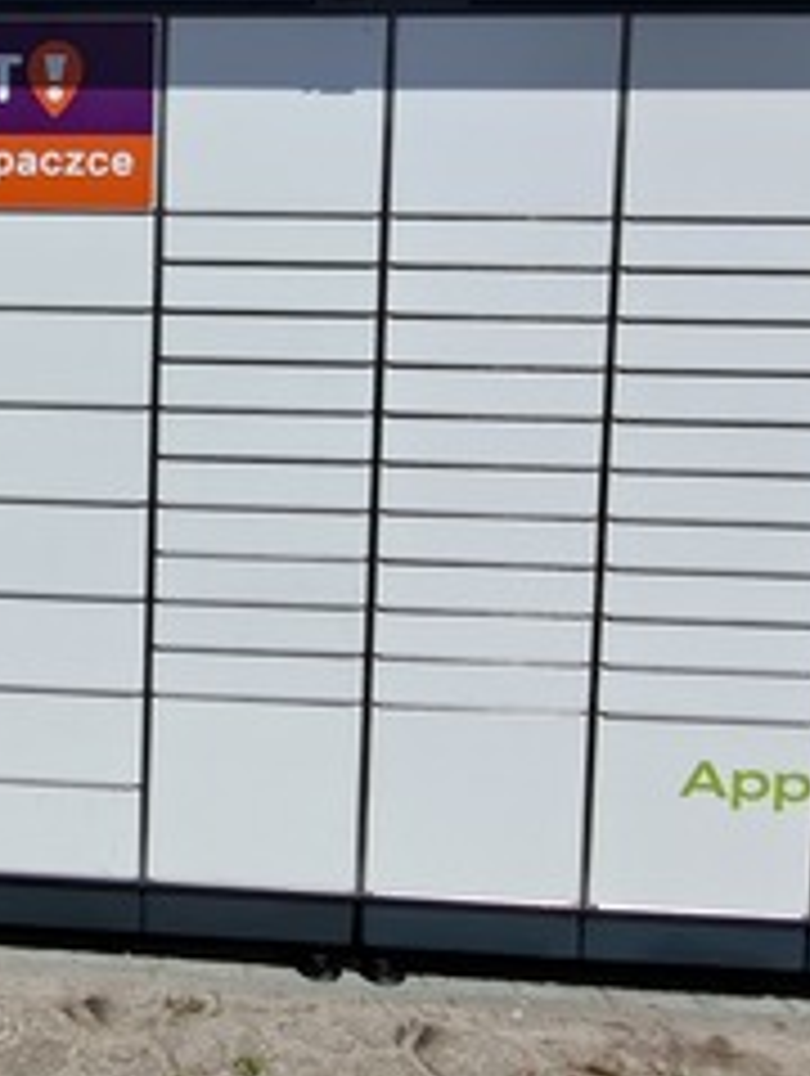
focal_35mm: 38
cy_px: 394
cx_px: 63
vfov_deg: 48.4
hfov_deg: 35.3
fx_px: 1182
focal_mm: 1.74
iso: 50
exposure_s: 1/2370
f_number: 2.2
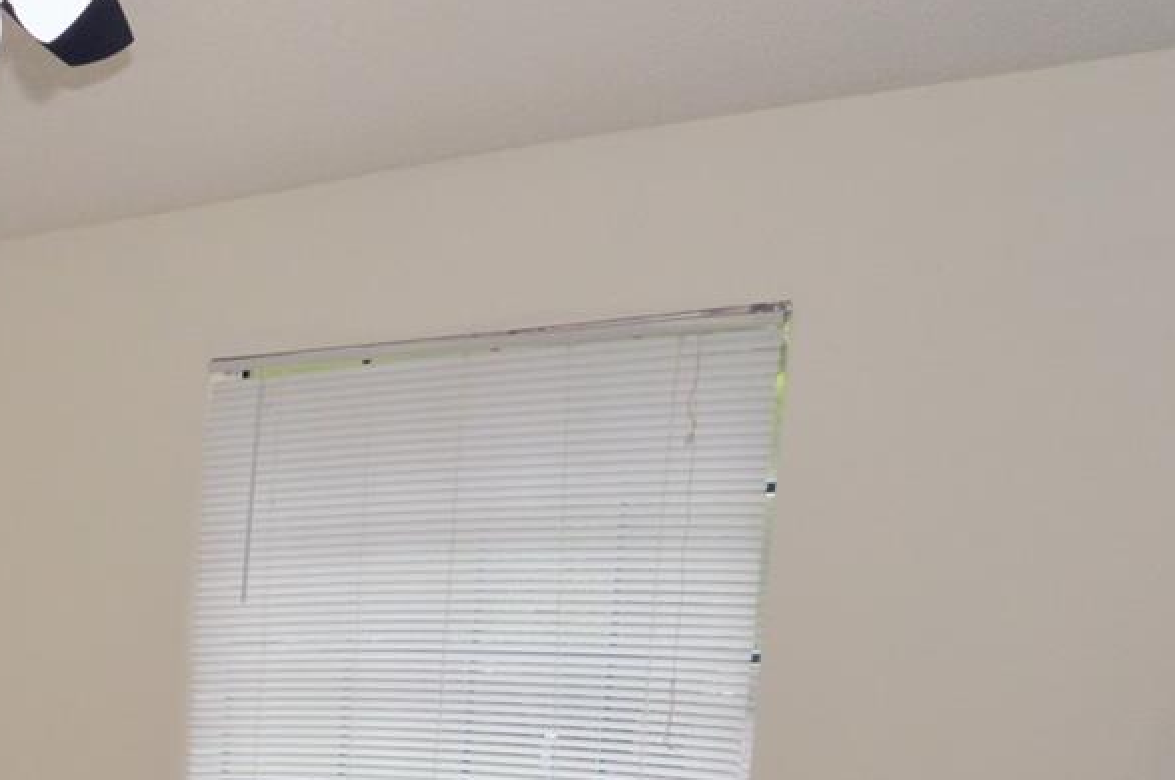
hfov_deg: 31.0
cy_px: 827
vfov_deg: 25.7
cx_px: -374
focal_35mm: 49
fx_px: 1597
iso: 800
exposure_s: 1/100
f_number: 11
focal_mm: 12
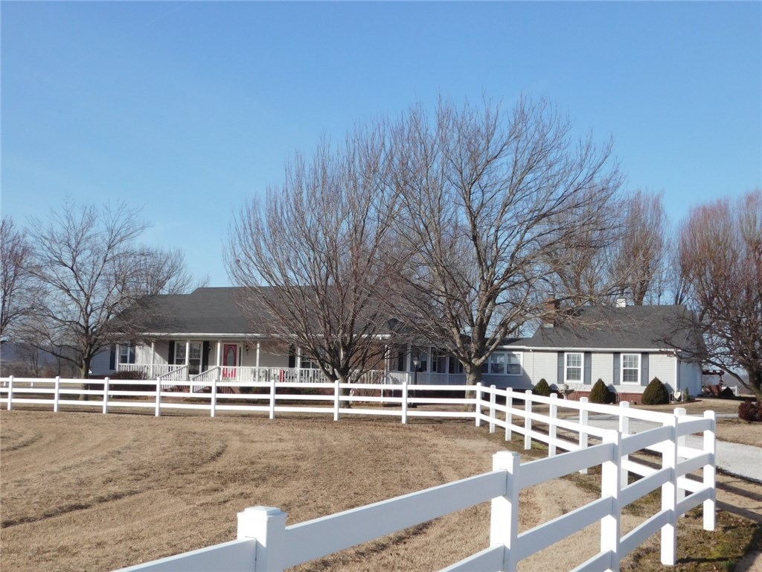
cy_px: 286
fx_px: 991
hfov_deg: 42.1
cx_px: 381
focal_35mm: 45
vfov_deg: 32.2
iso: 125
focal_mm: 8
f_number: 3.7
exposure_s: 1/1250
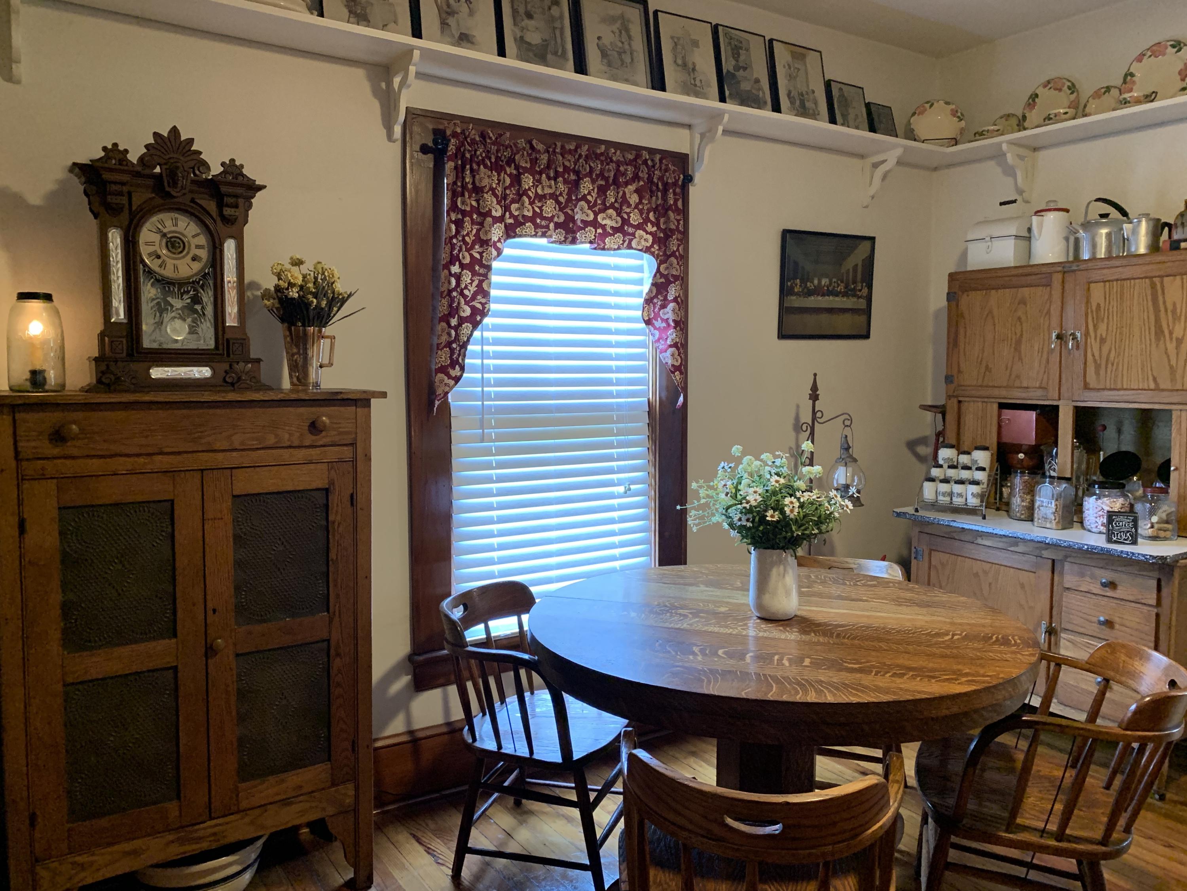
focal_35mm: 26
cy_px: 446
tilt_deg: -3.7
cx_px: 594
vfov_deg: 53.1
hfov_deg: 67.3
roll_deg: -0.7
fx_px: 892
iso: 320
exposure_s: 1/60
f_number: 1.8
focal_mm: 4.25
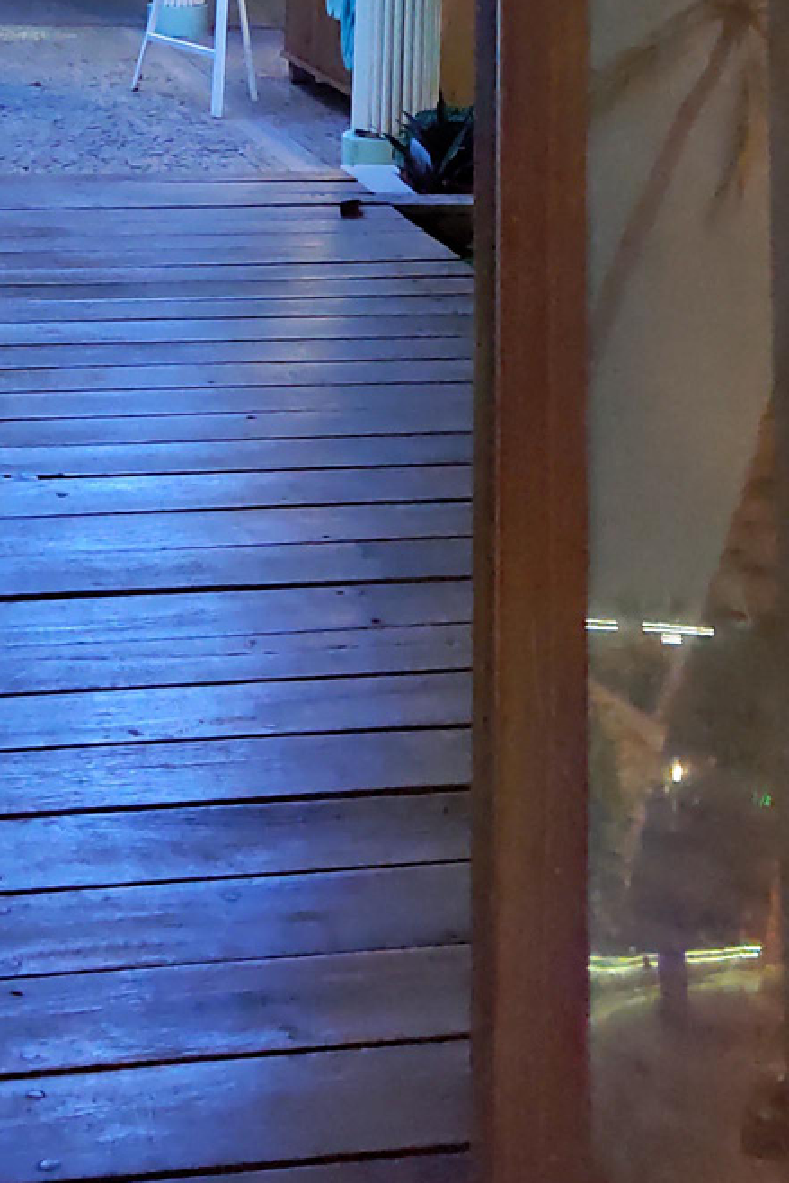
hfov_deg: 17.3
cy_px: -40
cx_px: 358
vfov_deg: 24.3
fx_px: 2596
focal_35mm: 79
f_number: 1.7
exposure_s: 1/33
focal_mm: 4.71
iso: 341
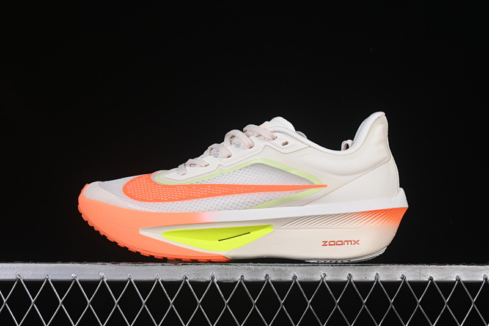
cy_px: 163
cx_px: 244
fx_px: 1018
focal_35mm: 75
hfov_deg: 27.0
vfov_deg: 18.2
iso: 160
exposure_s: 1/80
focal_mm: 50
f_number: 9
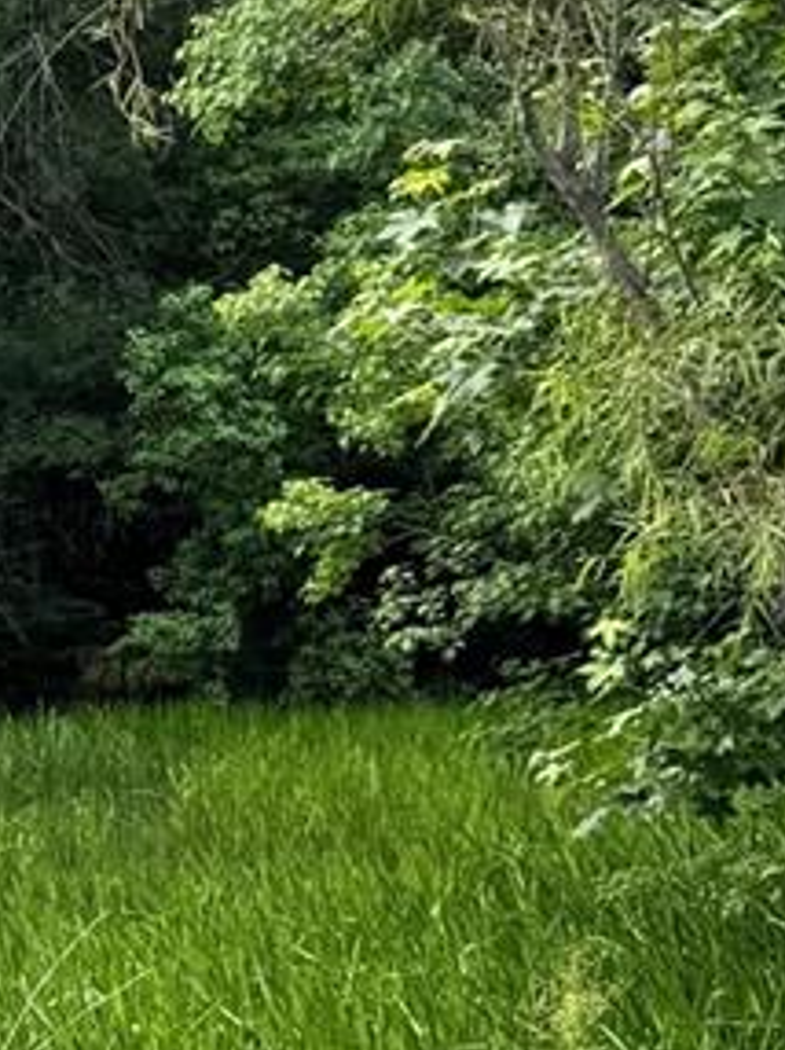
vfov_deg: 15.3
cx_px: -1020
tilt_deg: +0.1
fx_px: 3906
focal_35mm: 129
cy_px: 499
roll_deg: +2.7
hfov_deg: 10.2
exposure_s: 1/730
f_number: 1.78
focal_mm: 6.76
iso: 80
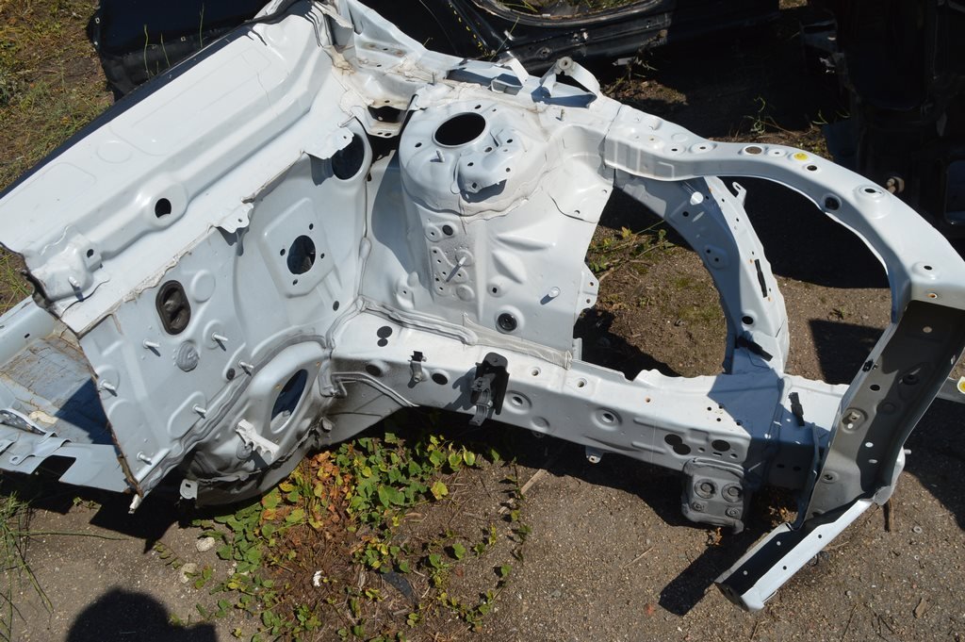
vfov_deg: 43.5
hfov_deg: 62.0
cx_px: 482
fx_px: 804
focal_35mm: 30
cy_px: 321
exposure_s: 1/320
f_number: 9
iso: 100
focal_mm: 20
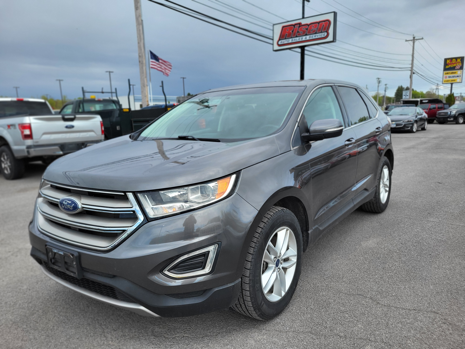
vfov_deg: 53.1
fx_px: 349
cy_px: 174
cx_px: 232
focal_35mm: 26
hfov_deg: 67.3
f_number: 1.8
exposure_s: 1/1300
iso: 40
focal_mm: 5.4
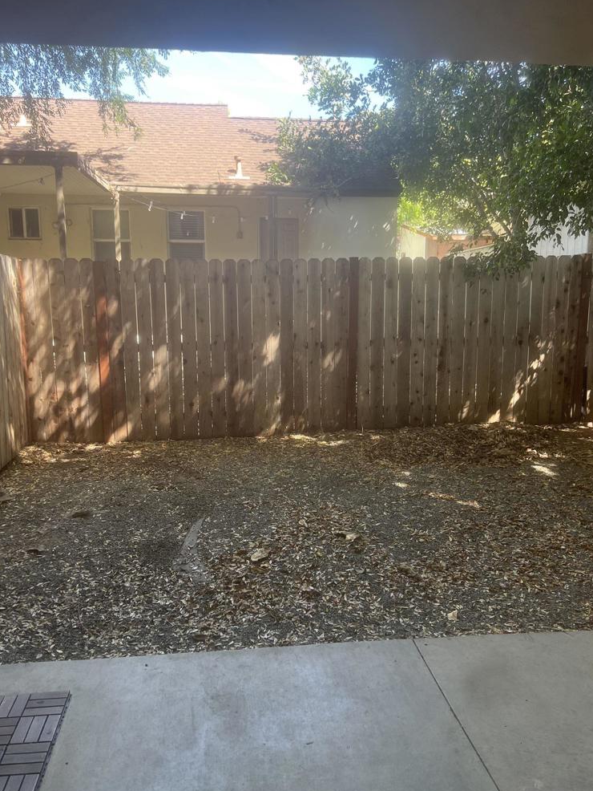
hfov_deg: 51.4
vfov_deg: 65.3
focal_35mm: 27
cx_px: 295
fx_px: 616
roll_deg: +0.3
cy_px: 391
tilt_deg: -8.8
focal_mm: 5.7
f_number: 1.5
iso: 64
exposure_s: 1/160
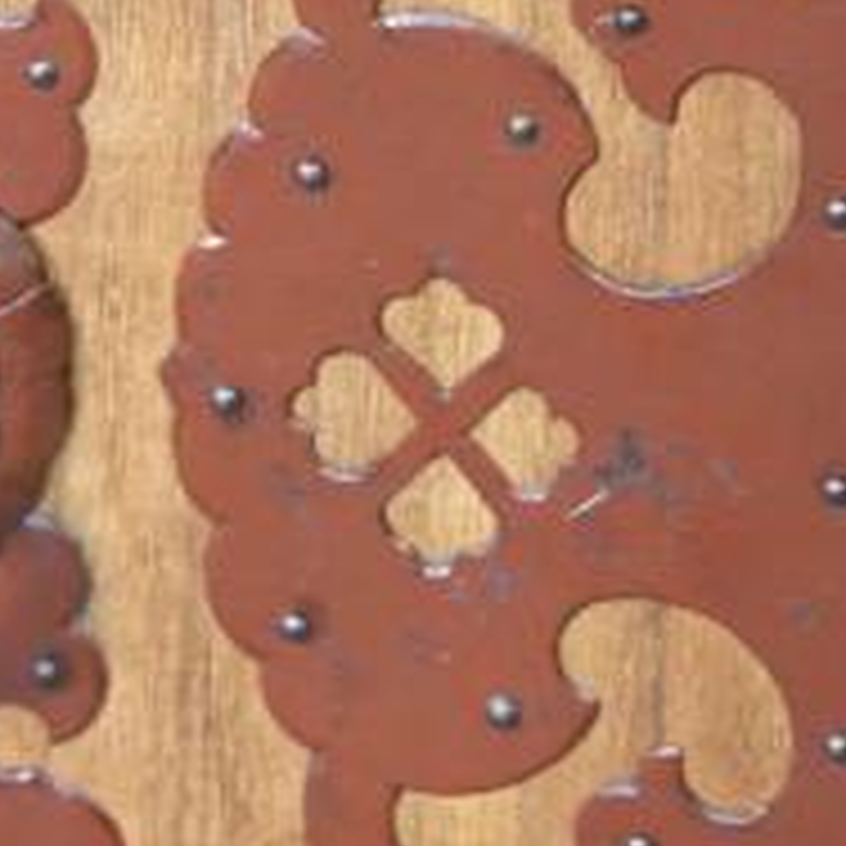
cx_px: -351
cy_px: 358
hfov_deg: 3.4
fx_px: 14212
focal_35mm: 514
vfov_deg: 3.4
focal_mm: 105
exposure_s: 1/125
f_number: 4
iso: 5000
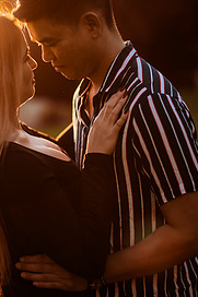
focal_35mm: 96
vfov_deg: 21.2
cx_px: 45
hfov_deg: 14.2
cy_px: 133
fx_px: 793
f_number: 1.4
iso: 100
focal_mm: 58
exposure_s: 1/800
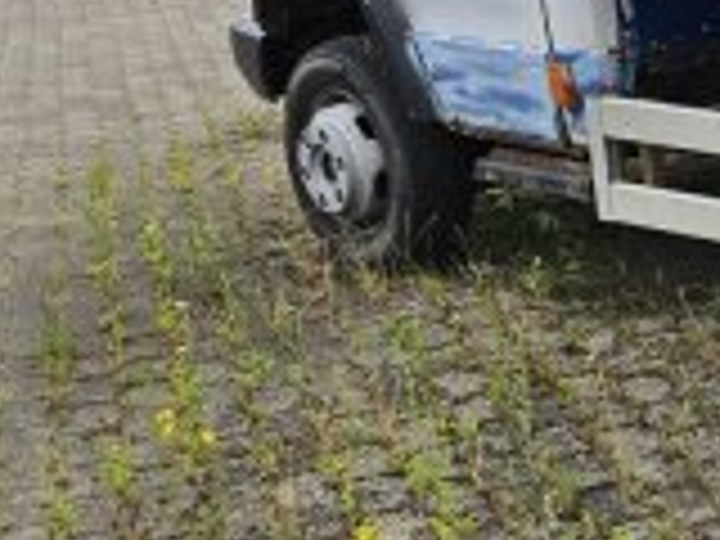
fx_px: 1914
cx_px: 1350
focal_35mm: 92
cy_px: 112
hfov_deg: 17.0
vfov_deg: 16.0
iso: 25
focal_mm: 5.4
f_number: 1.8
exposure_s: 1/1433
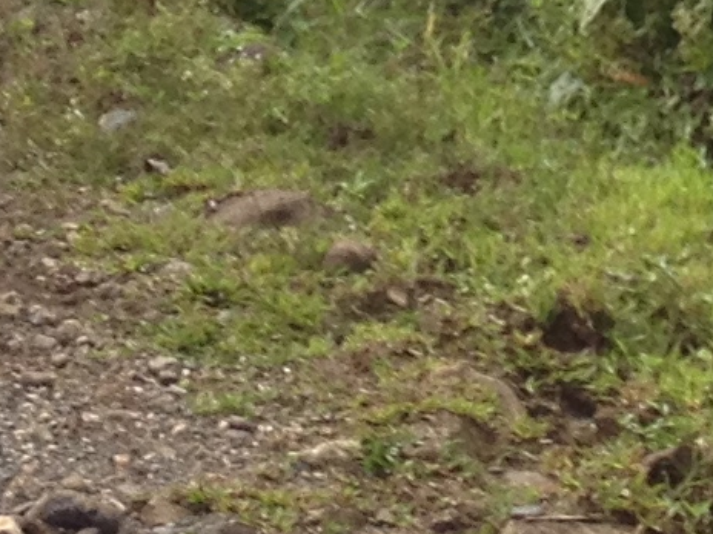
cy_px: -669
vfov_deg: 5.8
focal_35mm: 246
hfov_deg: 7.9
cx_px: 997
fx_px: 5067
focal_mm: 4.28
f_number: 2.4
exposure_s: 1/935
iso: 50
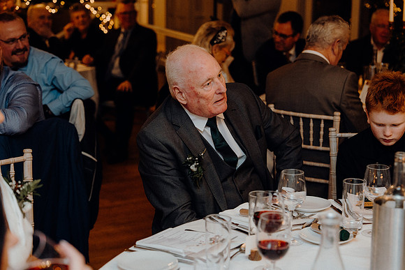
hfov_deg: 29.2
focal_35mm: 69
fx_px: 776
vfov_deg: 19.7
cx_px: 202
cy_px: 135
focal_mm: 69
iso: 2500
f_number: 3.5
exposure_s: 1/160
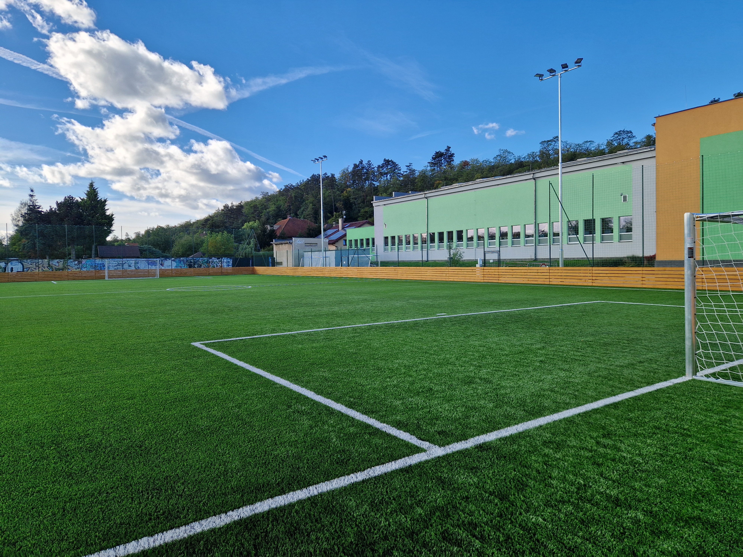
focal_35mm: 23
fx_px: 494
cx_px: 372
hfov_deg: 73.9
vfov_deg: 58.9
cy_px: 278
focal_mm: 5.4
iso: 50
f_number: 1.8
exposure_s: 1/1264
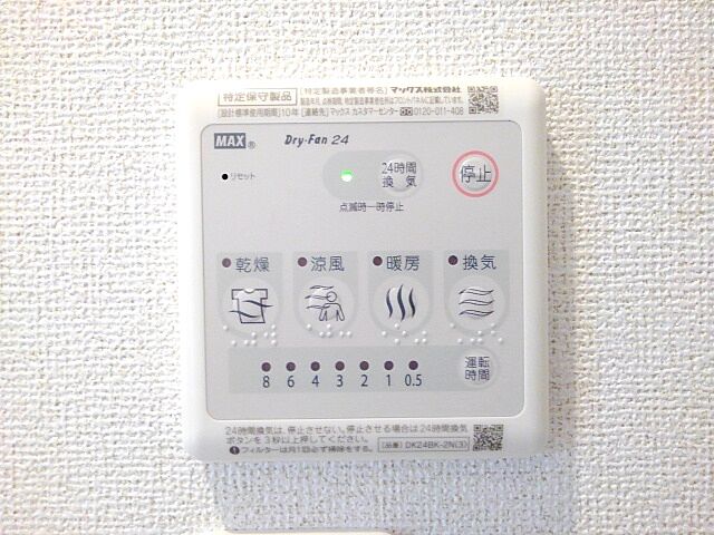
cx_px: 357
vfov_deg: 54.9
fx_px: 516
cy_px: 268
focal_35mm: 25
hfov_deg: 69.4
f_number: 2.2
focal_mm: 3.46
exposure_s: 1/33.3
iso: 400
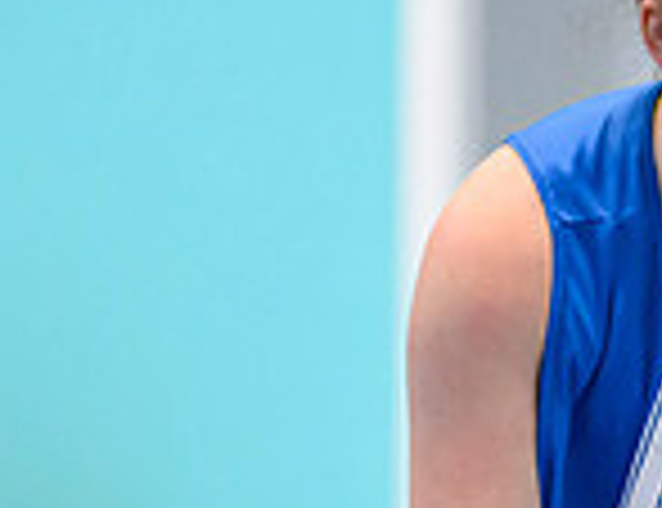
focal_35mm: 1097
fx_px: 21169
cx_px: 659
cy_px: 531
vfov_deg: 1.4
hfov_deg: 1.8
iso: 8000
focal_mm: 200
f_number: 2.8
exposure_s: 1/1000
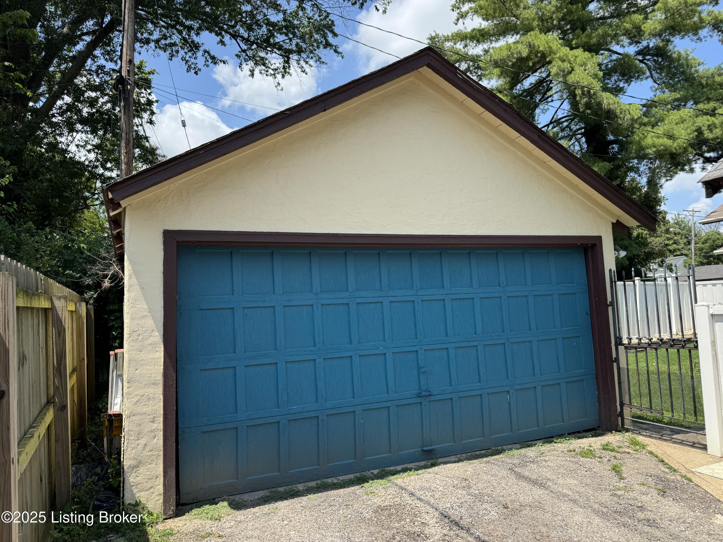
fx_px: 501
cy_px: 271
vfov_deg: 56.8
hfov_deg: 71.6
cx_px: 362
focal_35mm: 24
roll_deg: +3.0
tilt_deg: +4.0
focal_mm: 6.76
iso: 80
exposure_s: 1/2041
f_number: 1.78
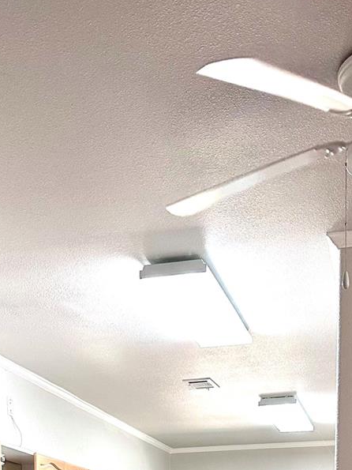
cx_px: 152
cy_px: 601
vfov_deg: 26.7
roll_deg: +0.3
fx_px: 841
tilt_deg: -2.4
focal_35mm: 62
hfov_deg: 23.6
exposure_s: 1/60
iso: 250
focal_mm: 6.86
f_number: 1.78
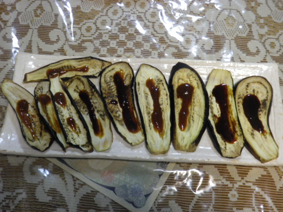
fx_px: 335
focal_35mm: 41
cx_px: 142
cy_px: 106
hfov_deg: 45.8
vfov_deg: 35.1
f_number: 3.9
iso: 400
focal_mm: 7.3
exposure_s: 1/50
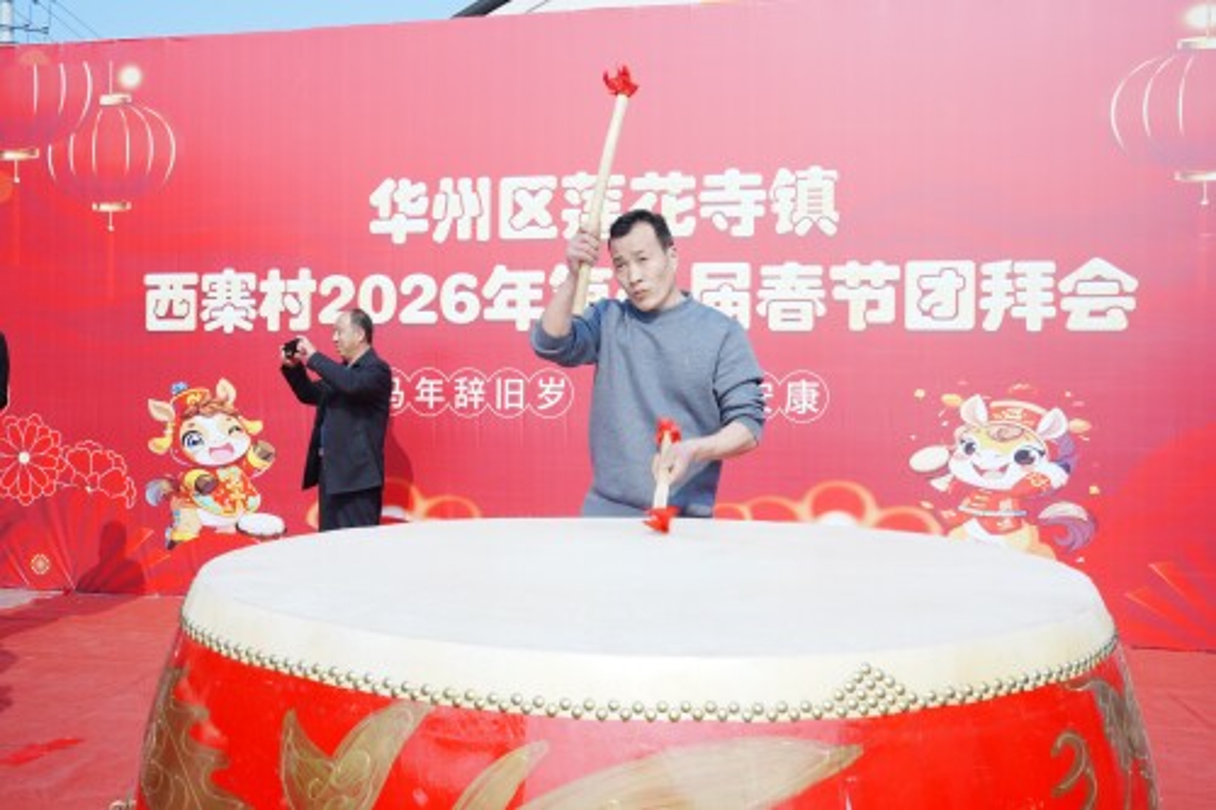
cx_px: 608
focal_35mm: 32
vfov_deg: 41.1
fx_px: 1080
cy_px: 405
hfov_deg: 58.7
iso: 100
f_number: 9
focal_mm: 32
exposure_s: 1/160
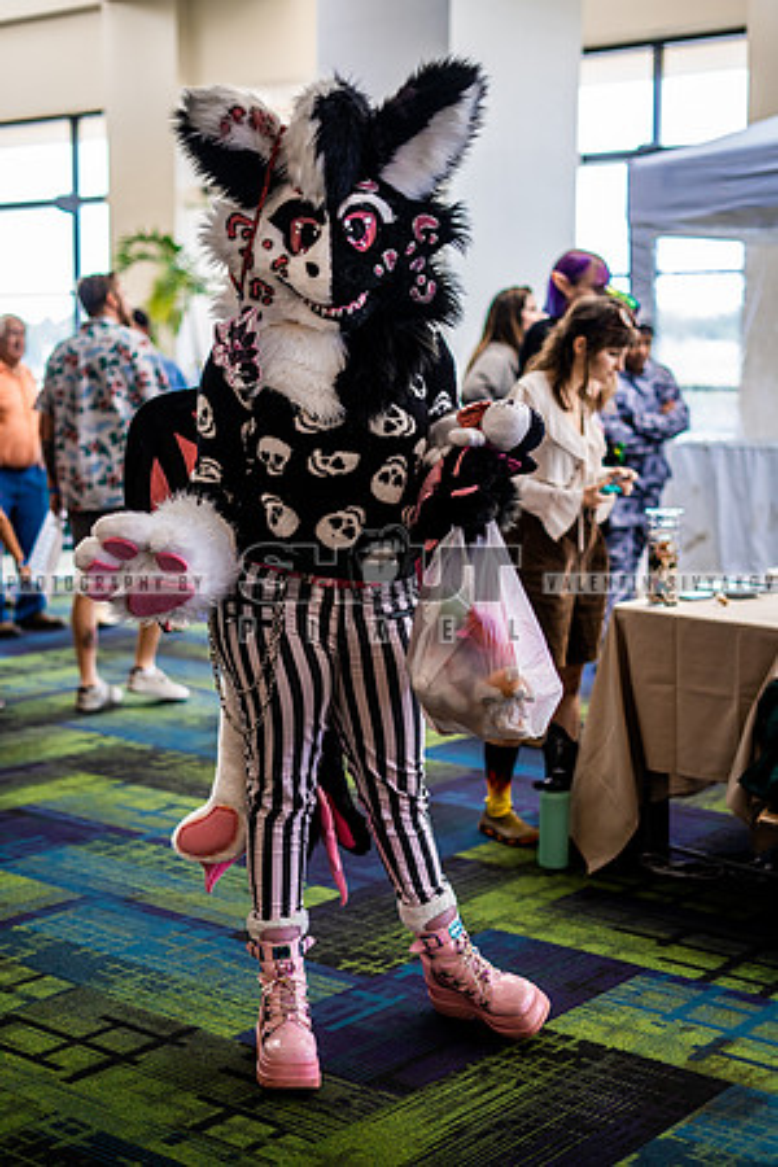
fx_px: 1621
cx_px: 389
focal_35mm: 50
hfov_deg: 27.0
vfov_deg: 39.6
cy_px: 584
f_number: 2
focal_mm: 50
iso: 640
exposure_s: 1/500
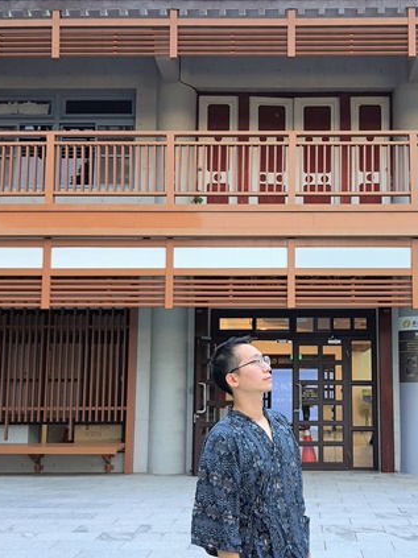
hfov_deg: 35.5
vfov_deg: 46.7
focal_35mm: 40
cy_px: 311
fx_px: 644
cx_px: 286
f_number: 1.7
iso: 50
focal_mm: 4.32
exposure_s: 1/185
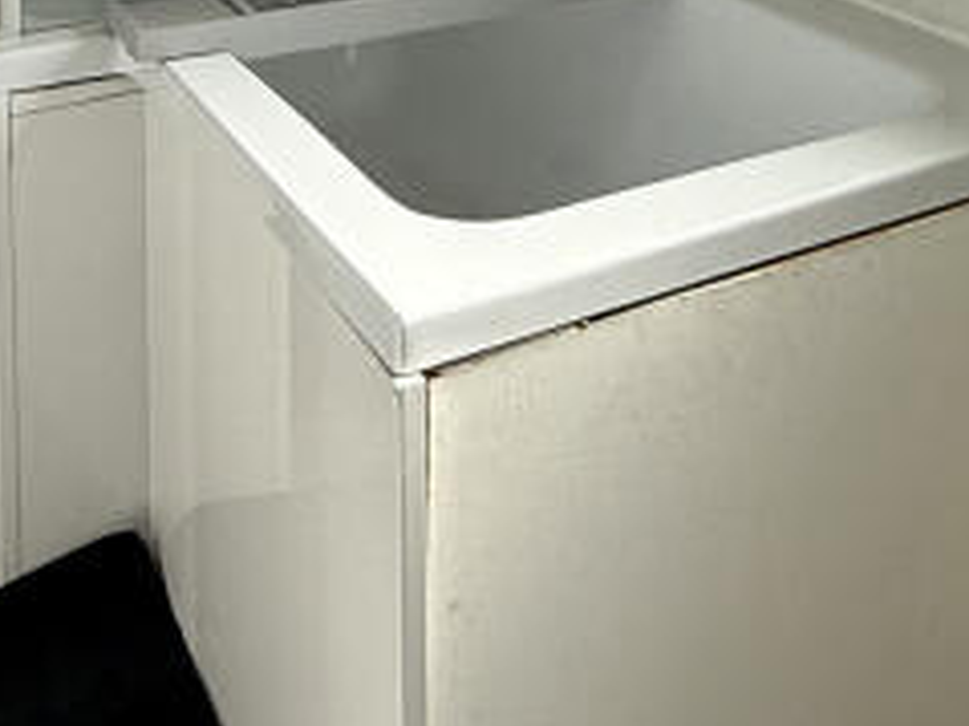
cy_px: -466
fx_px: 1679
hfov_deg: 31.3
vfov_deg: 19.9
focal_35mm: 60
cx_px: 782
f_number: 2.2
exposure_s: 1/717
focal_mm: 2.22
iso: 50
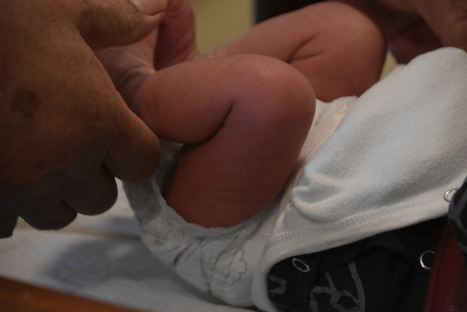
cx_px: 234
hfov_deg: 8.1
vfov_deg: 5.4
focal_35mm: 255
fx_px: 3308
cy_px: 156
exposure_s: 1/250
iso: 2800
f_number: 6
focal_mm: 170
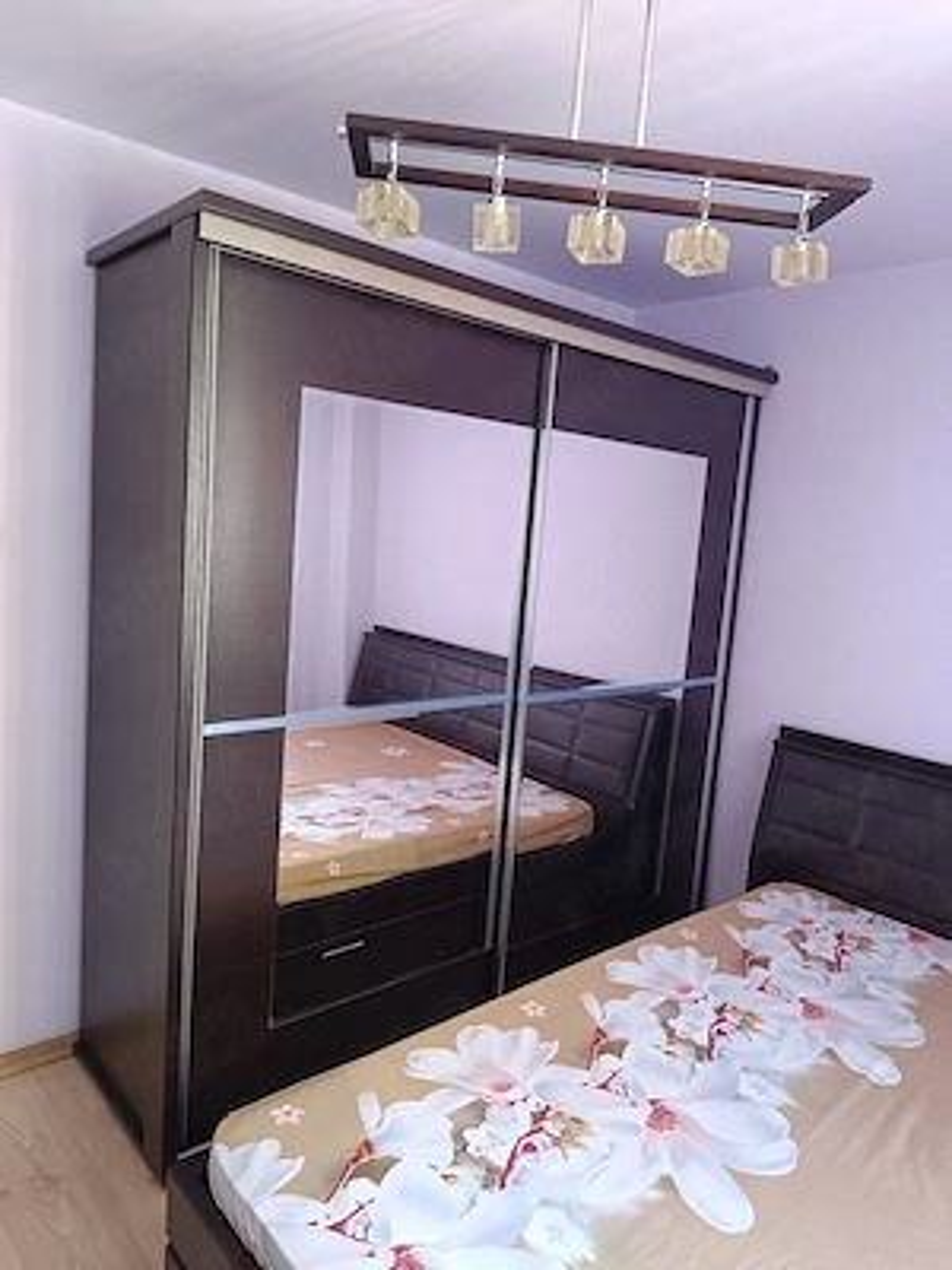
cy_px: 635
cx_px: 476
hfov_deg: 56.8
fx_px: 880
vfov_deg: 71.6
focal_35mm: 24
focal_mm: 5.59
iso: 640
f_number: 1.88
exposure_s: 1/25
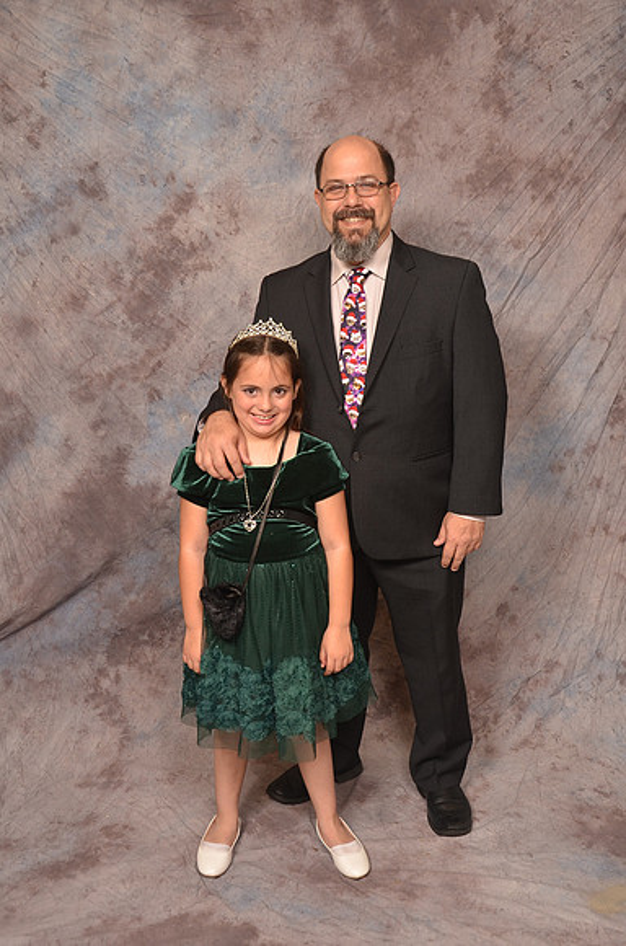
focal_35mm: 39
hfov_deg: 34.1
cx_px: 313
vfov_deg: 49.6
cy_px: 473
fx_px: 1022
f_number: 5.6
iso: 200
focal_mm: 26
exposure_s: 1/60
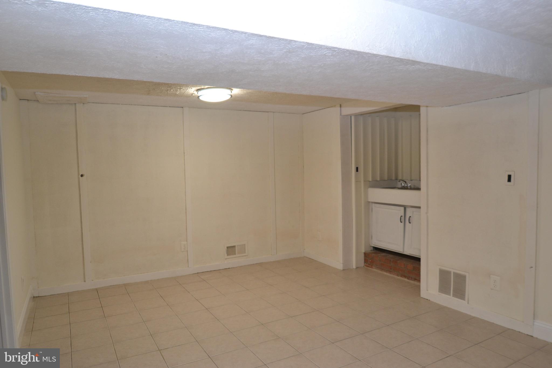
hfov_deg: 73.7
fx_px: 368
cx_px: 276
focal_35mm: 24
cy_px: 184
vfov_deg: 53.1
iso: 500
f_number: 4
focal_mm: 16
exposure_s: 1/60
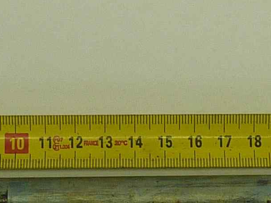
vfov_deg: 9.1
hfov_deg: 12.2
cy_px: 203
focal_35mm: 162
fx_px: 1268
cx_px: 146
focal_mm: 4.4
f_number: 3.3
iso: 80
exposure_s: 1/60
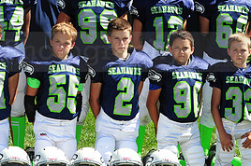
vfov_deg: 7.9
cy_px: 44
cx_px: 67
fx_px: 1205
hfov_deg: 11.9
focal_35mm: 173
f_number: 6.3
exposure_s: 1/1000
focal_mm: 80
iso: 400
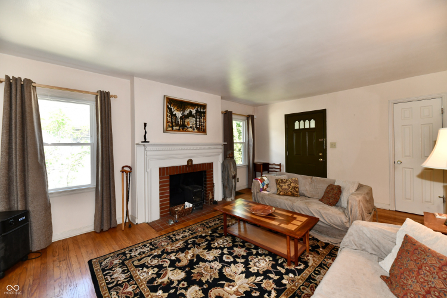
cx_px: 224
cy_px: 149
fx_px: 174
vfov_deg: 81.2
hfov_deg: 104.3
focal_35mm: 14
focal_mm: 14
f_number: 6.3
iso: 640
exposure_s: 1/60
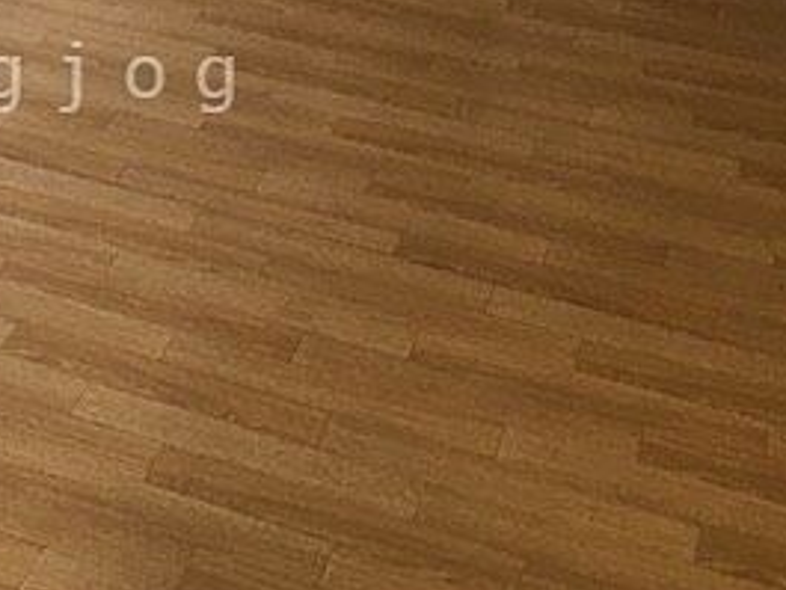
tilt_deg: -32.8
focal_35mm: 70
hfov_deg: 26.6
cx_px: 47
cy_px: 77
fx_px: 1590
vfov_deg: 20.7
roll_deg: +0.0
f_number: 2.2
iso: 32
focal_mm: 4.15
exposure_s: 1/30
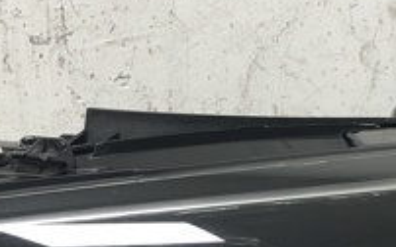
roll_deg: +1.1
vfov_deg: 13.5
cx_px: 241
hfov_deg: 22.1
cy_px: 300
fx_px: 1014
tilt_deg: -24.9
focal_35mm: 94
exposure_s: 1/25
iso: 40
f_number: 1.8
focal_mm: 4
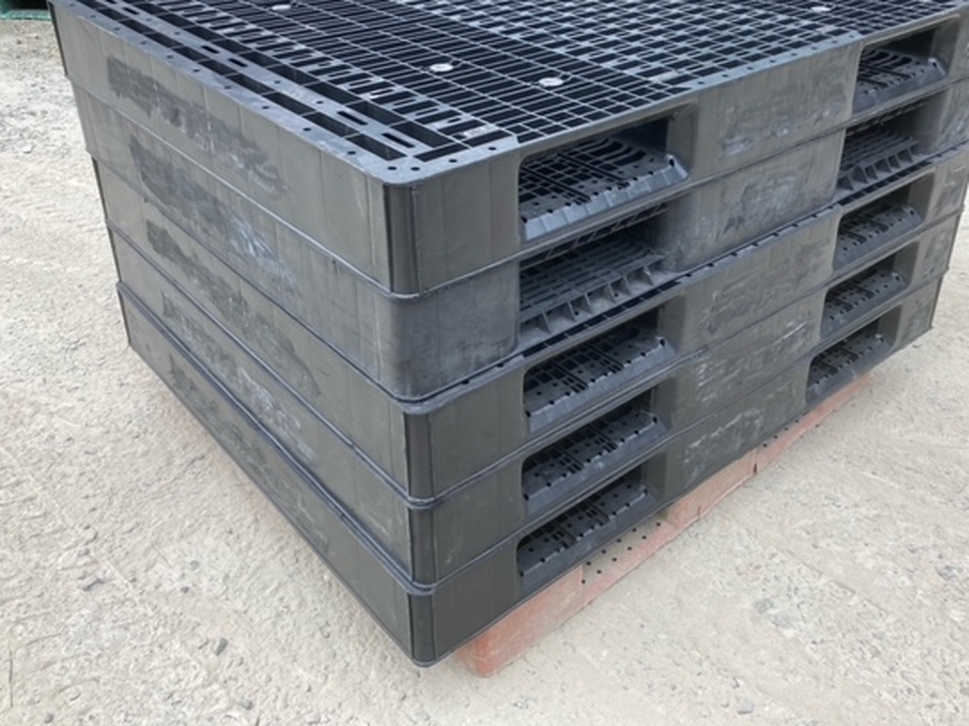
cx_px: 526
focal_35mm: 33
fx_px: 924
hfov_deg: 55.3
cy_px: 307
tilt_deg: -28.4
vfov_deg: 42.8
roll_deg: -1.6
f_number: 1.8
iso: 20
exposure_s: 1/138
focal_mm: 3.99
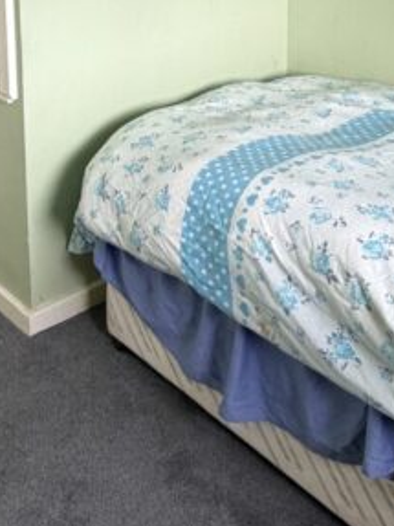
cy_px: -18
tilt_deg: -9.7
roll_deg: +0.2
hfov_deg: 29.0
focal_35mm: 50
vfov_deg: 34.2
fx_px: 759
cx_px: 154
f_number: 2.2
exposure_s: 1/121
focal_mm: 2.22
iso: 250
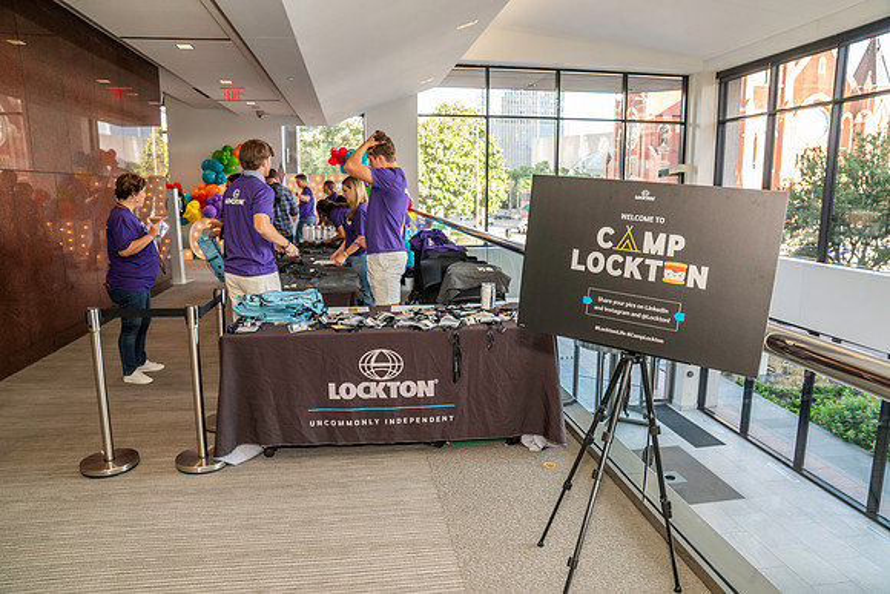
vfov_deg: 53.2
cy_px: 297
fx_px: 593
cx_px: 445
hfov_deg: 73.7
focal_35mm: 24
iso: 1000
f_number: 4.5
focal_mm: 24
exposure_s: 1/200
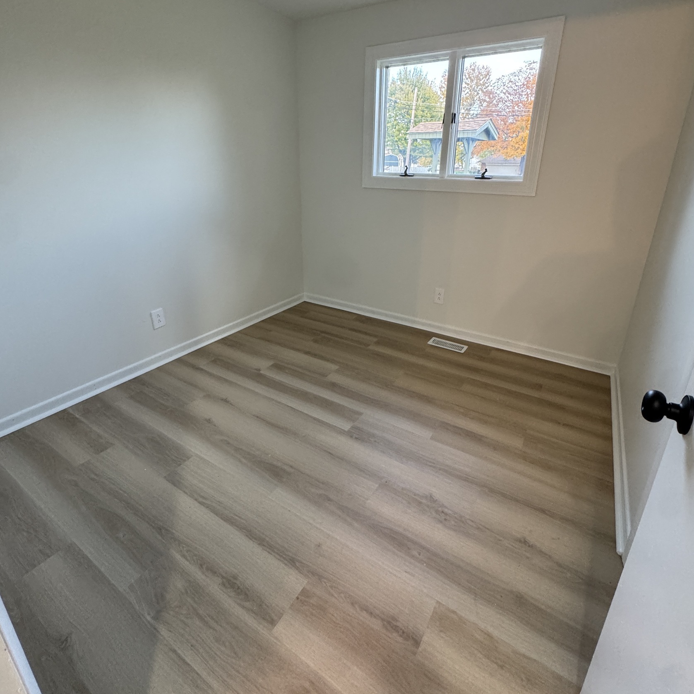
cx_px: 351
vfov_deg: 83.4
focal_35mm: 17
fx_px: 386
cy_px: 294
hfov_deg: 84.0
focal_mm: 2.22
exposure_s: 1/60
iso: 400
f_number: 2.2
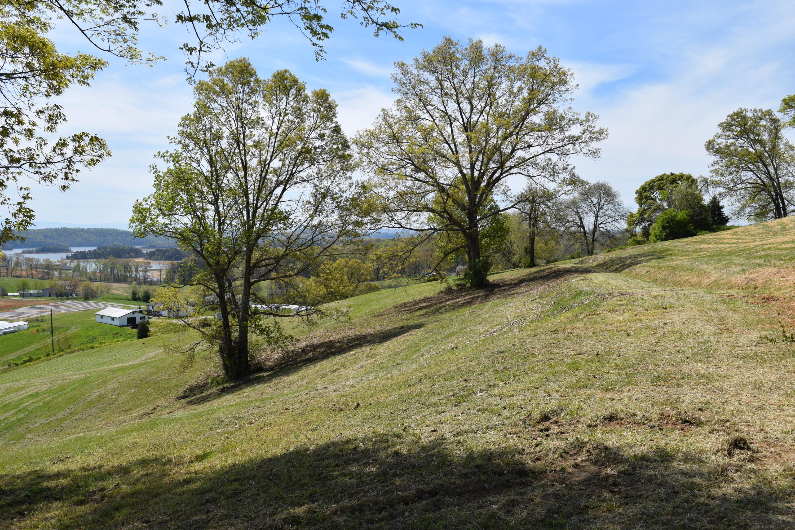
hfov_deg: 57.2
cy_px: 265
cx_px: 398
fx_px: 729
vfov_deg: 40.0
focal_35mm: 33
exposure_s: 1/400
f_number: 10
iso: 200
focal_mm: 22
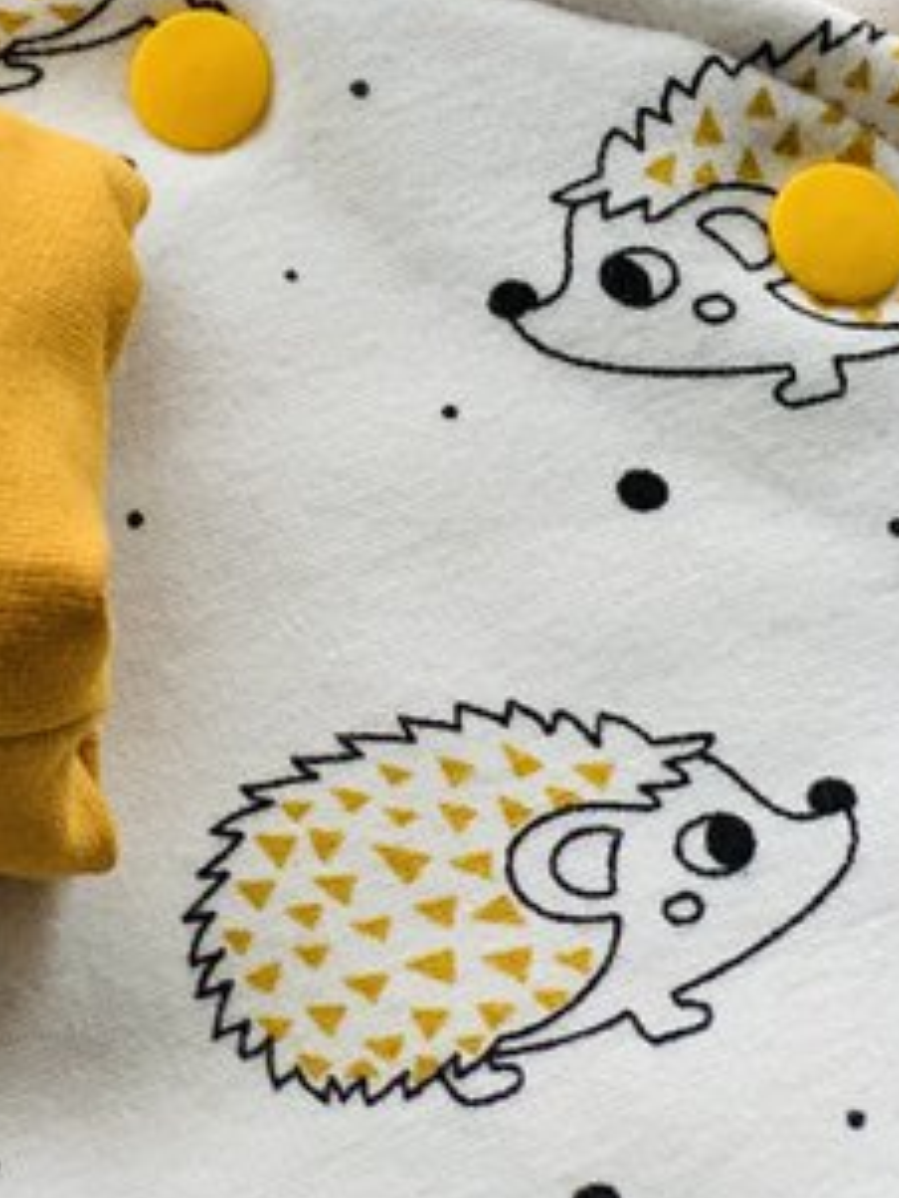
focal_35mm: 138
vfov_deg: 13.8
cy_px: -350
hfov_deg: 10.6
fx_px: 4775
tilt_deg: -55.7
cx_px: -211
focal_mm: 6
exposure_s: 1/60
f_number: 2.4
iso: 200
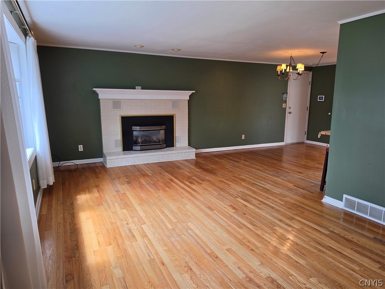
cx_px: 192
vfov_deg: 58.9
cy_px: 144
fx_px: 256
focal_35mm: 23
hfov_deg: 73.9
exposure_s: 1/120
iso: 32
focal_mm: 6.5
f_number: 1.4
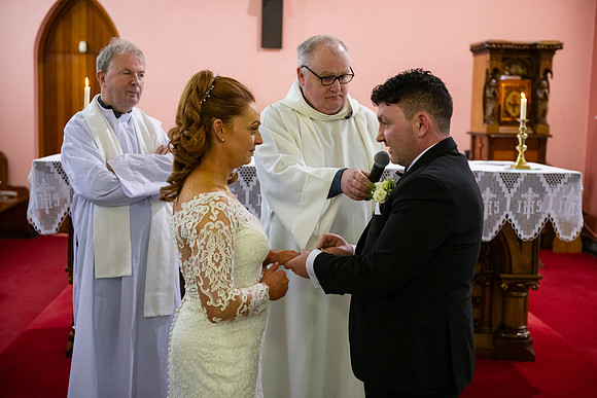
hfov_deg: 39.6
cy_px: 199
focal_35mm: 50
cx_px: 298
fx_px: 829
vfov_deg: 27.0
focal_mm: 50
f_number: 3.5
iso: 1250
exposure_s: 1/160
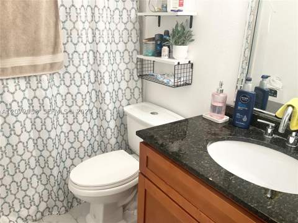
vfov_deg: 48.2
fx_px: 250
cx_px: 149
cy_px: 112
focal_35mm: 29
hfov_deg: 61.7
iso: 50
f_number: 1.8
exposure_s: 1/60
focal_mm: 3
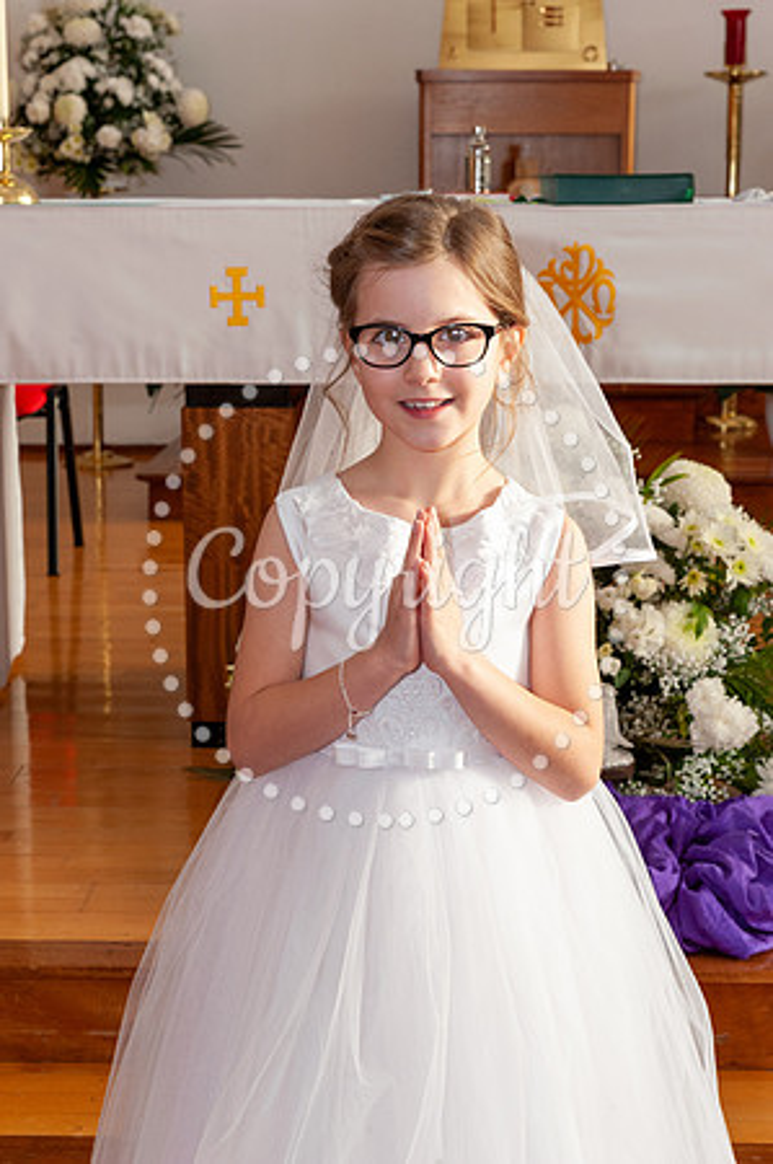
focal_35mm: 70
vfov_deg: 28.9
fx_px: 2260
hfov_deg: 19.4
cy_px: 582
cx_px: 386
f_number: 10
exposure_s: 1/250
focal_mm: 70
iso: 1250
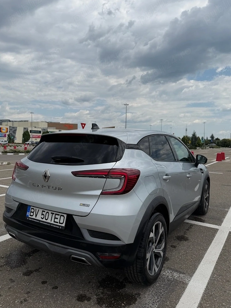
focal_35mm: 26
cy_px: 142
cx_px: 116
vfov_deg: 67.2
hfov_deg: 53.1
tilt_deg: -0.6
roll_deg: -1.1
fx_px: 231
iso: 80
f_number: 1.78
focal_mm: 6.76
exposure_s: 1/10309
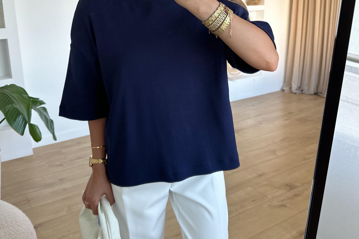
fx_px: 339
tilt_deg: -30.6
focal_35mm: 34
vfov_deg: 38.2
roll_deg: +1.7
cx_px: 179
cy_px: 71
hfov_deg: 55.8
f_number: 1.78
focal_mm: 6.86
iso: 200
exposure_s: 1/100
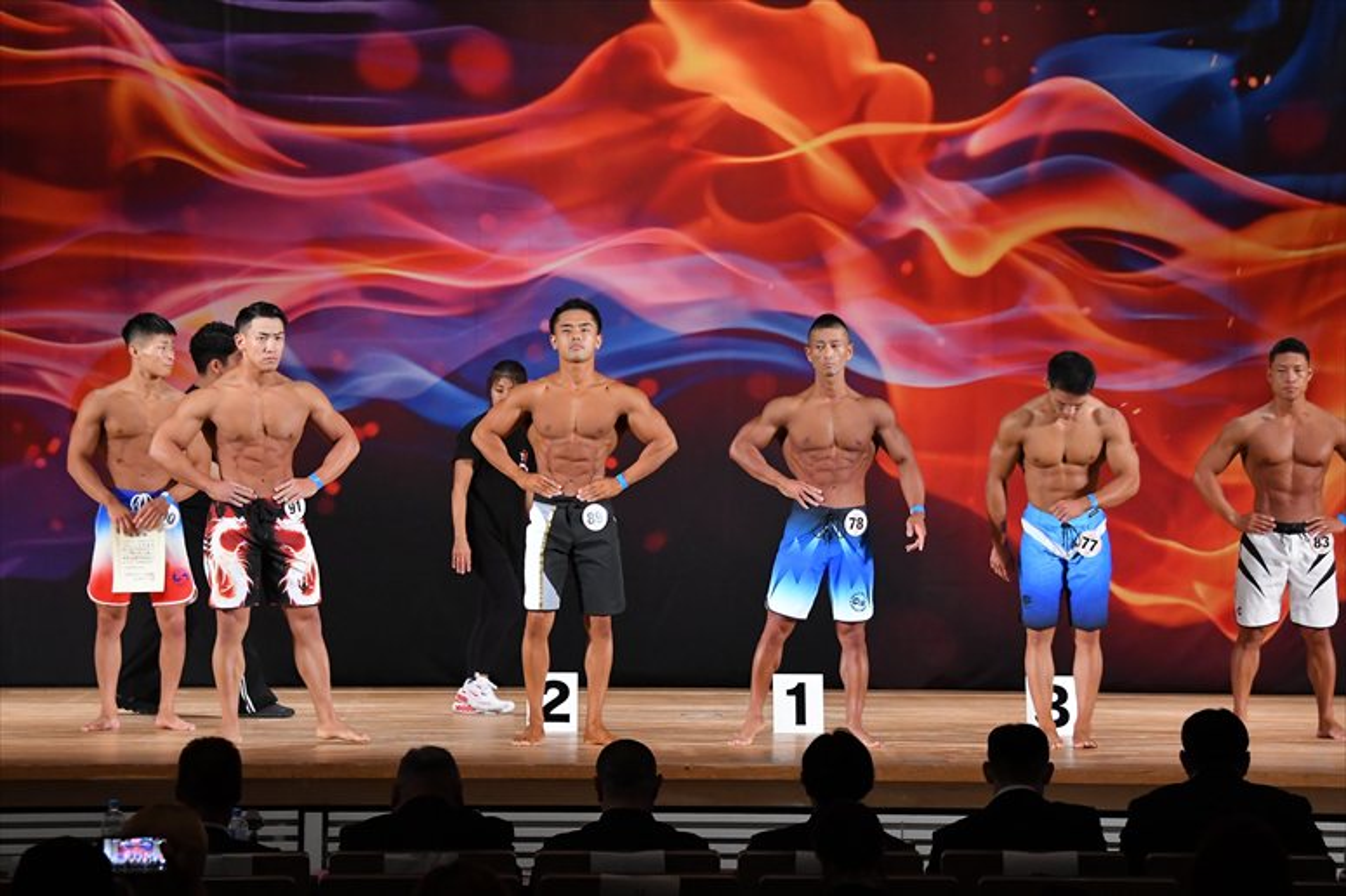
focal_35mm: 135
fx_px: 5045
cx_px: 673
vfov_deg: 10.2
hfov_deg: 15.2
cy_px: 448
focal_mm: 90
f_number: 5.6
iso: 3200
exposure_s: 1/400
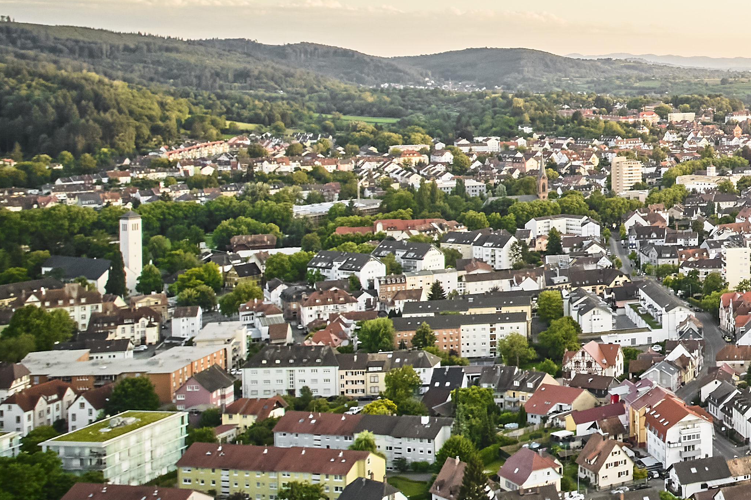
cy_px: 73
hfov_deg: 28.6
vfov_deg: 22.5
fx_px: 1230
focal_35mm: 59
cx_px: 944
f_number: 2.8
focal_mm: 8.38
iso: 100
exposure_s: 1/320
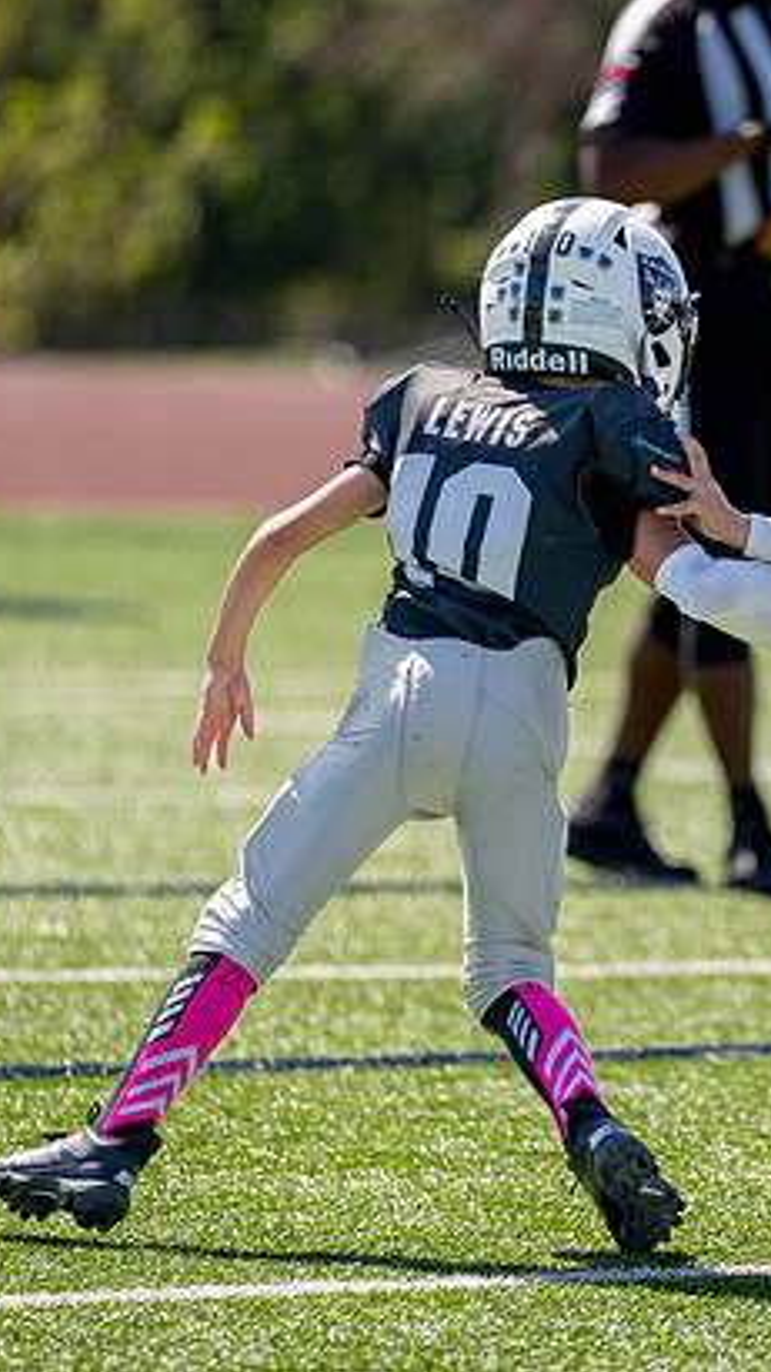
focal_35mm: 351
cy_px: 644
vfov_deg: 6.2
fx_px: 12765
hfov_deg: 3.5
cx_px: 787
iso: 200
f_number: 2.8
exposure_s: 1/3200
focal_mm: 200
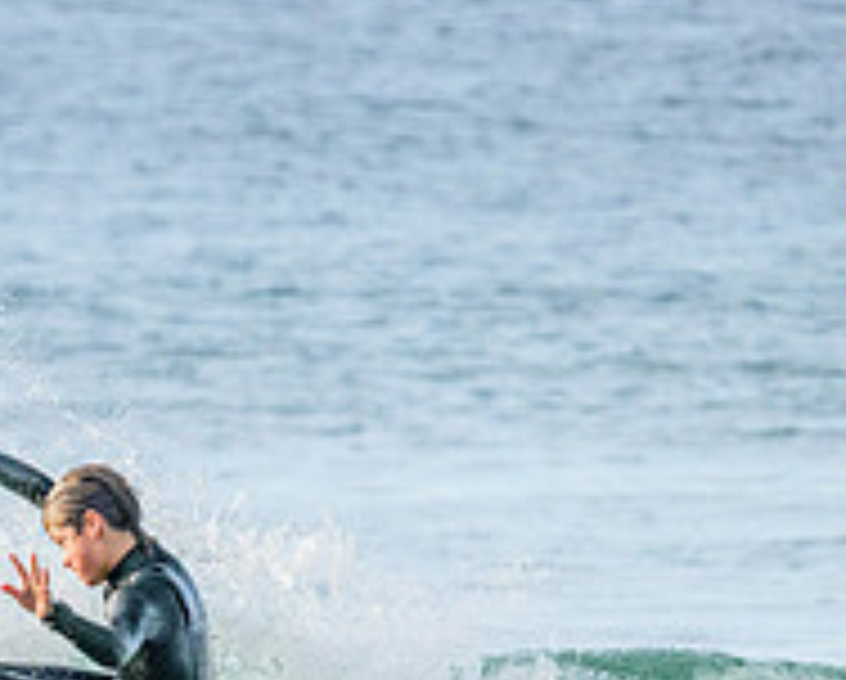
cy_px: 808
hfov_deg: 1.3
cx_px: -76
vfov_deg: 1.0
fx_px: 38393
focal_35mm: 1531
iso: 5000
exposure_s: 1/1250
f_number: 11
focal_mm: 530
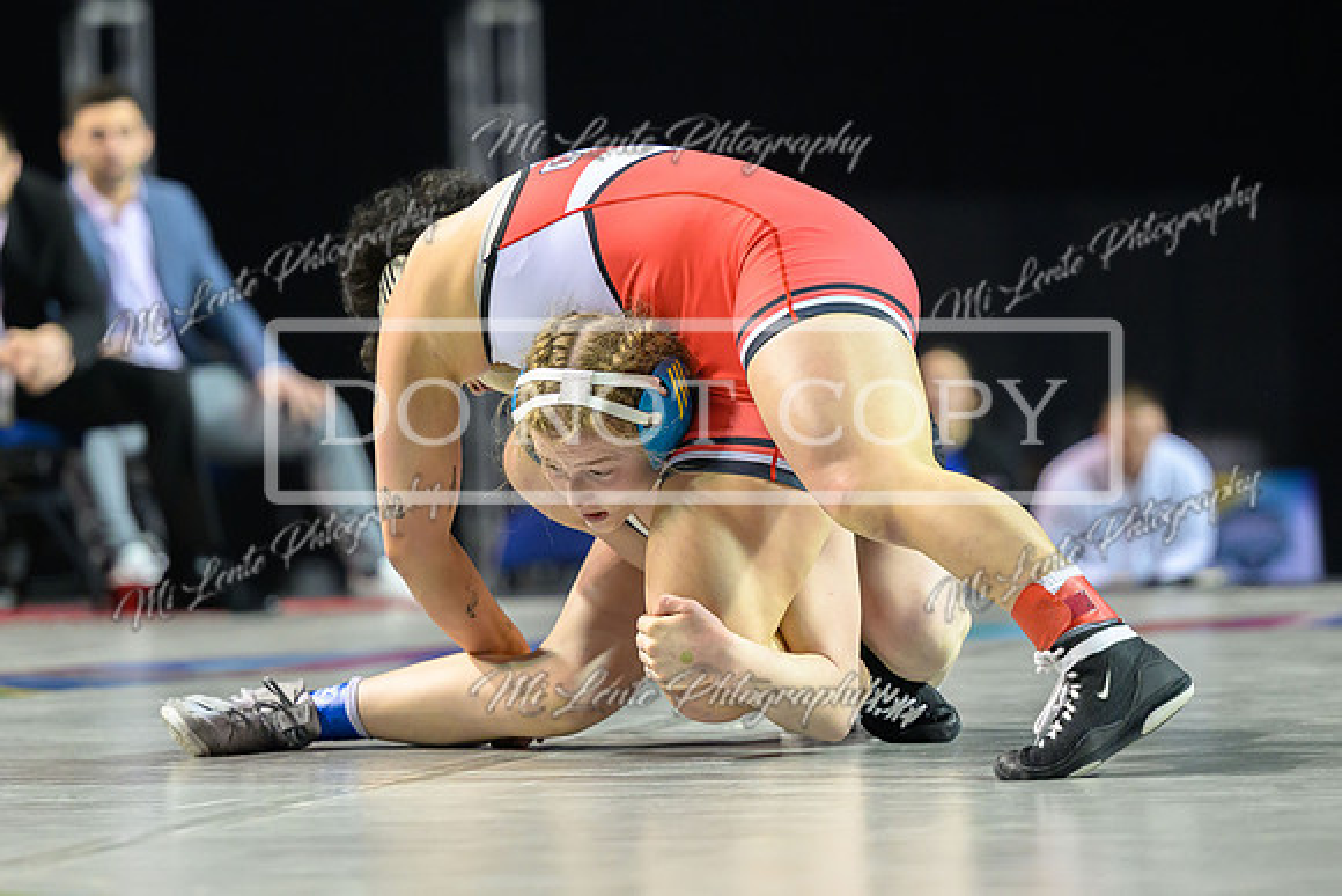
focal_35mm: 175
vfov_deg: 7.8
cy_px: 336
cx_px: 662
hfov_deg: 11.7
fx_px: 6531
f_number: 2.8
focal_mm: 125
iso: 4000
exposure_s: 1/800
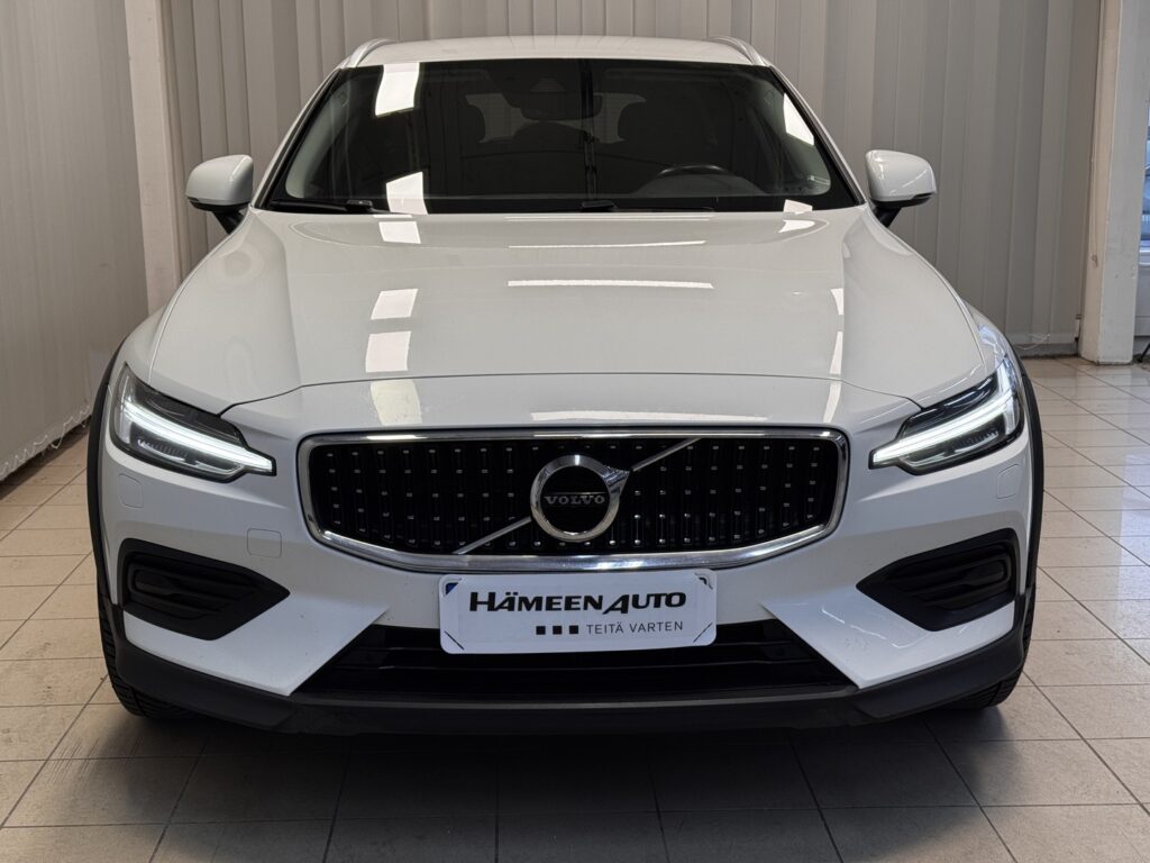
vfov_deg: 30.3
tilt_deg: -11.9
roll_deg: +0.2
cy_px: 432
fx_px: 1595
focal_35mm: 48
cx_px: 575
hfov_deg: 39.7
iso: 50
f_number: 1.78
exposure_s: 1/125
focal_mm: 6.76
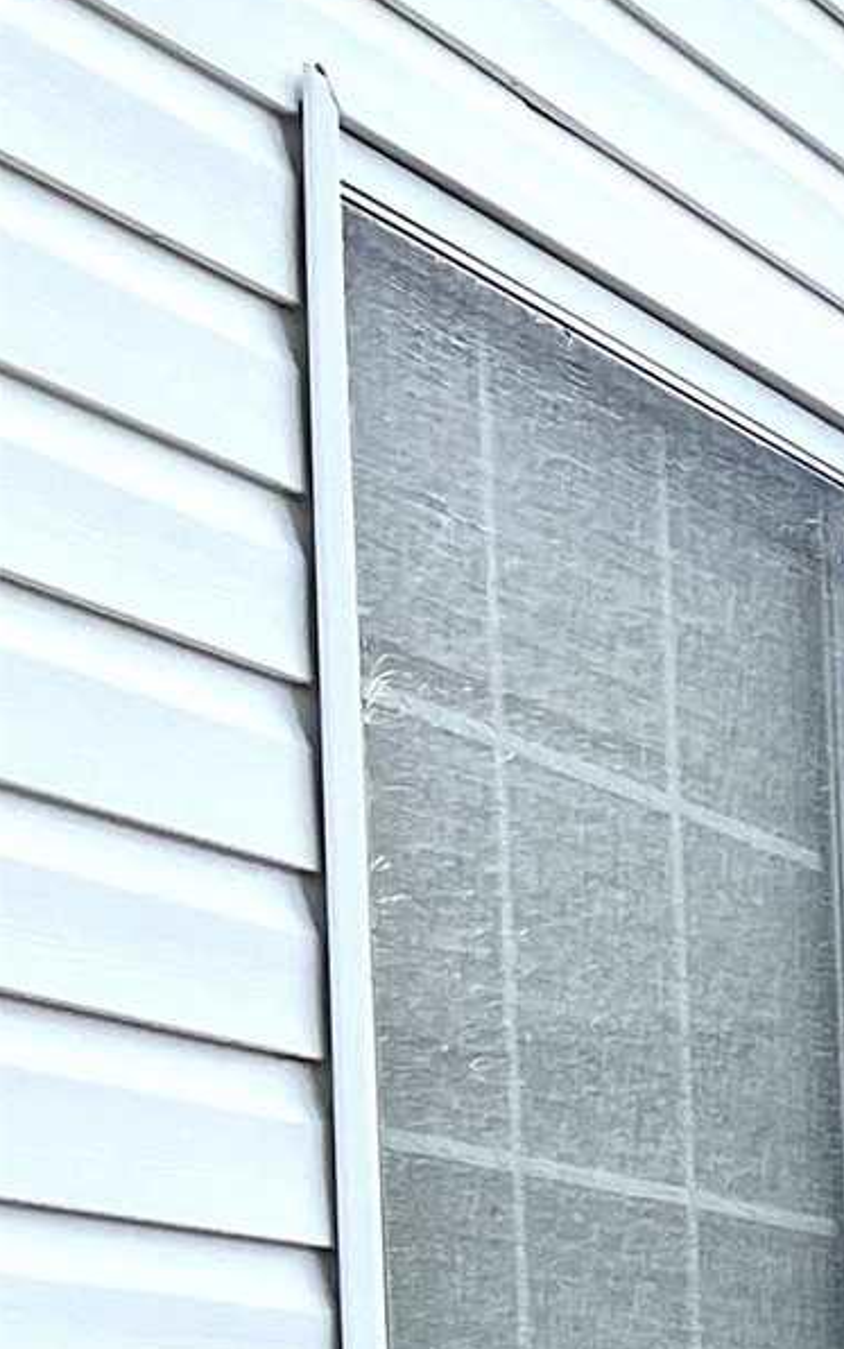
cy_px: 1885
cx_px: 3471
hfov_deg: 6.9
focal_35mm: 142
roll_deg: -0.2
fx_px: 5221
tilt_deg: -4.2
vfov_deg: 14.0
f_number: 1.5
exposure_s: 1/1645
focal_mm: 5.7
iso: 50
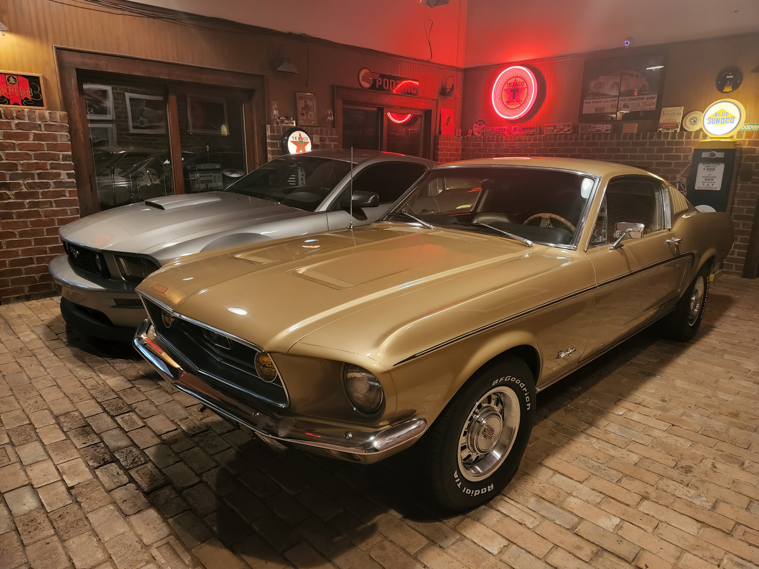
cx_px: 380
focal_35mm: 23
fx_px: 504
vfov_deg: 58.9
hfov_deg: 73.9
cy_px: 284
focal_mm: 5.4
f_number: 1.8
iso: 640
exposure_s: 1/40
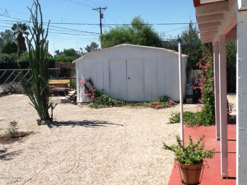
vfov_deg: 44.2
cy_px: 92
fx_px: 228
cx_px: 124
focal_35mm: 32
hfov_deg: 56.8
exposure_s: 1/2351
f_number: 2.4
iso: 80
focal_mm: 3.85
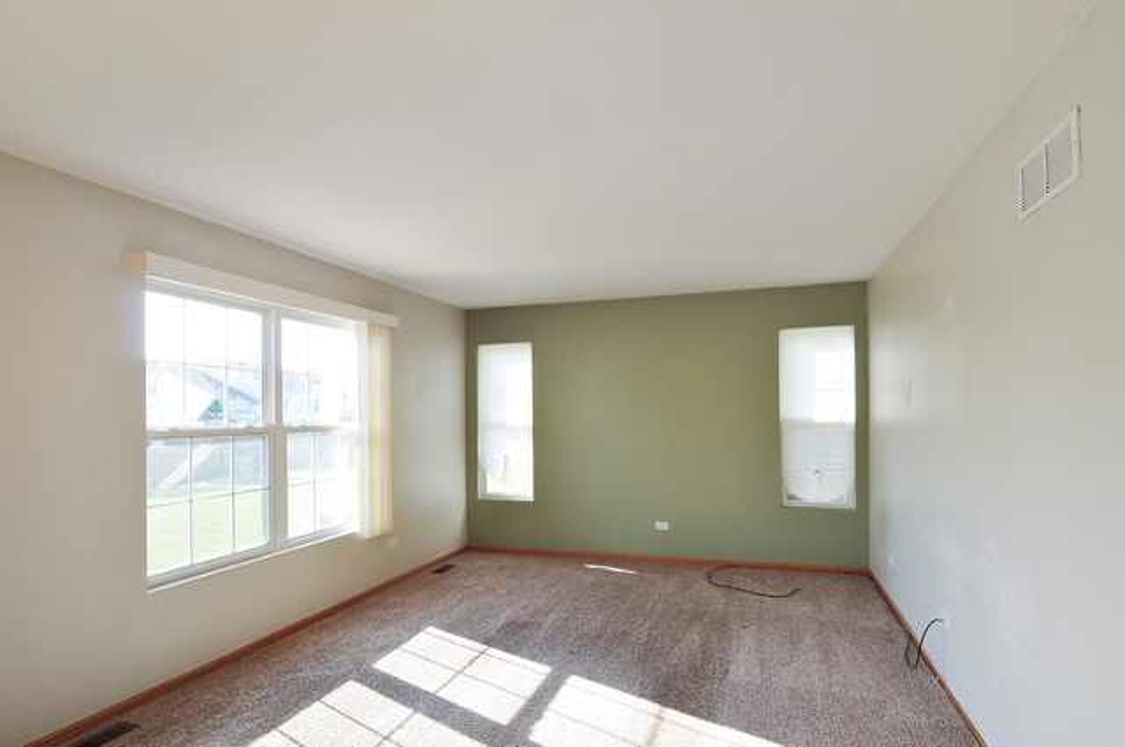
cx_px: 562
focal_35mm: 18
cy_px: 374
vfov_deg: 67.2
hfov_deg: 90.1
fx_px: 562
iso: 200
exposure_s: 1/13
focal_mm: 12
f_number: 8
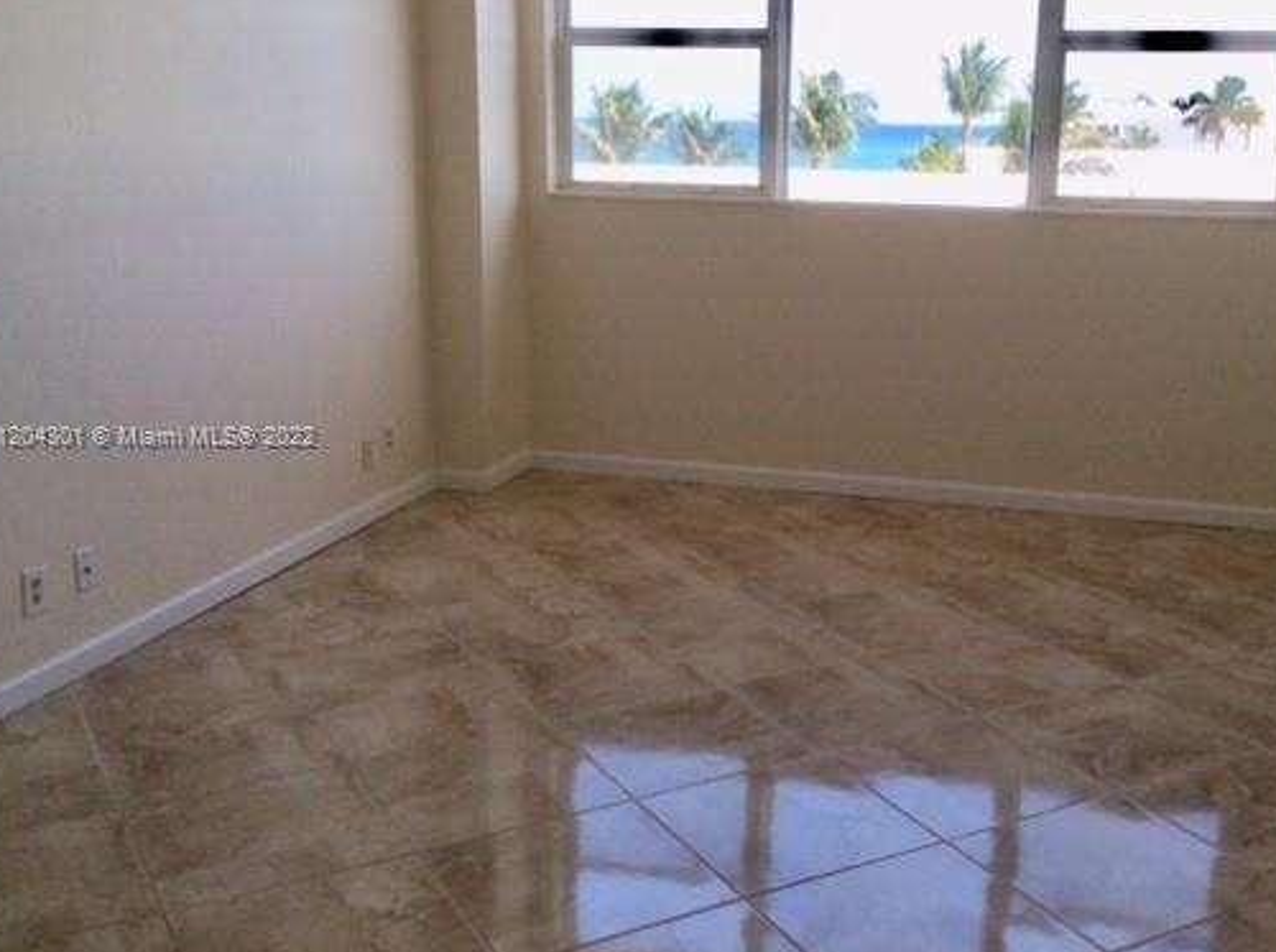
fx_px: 1508
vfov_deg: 35.0
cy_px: 439
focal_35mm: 41
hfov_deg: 45.6
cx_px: 778
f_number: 2.4
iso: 32
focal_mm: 3.3
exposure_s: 1/163
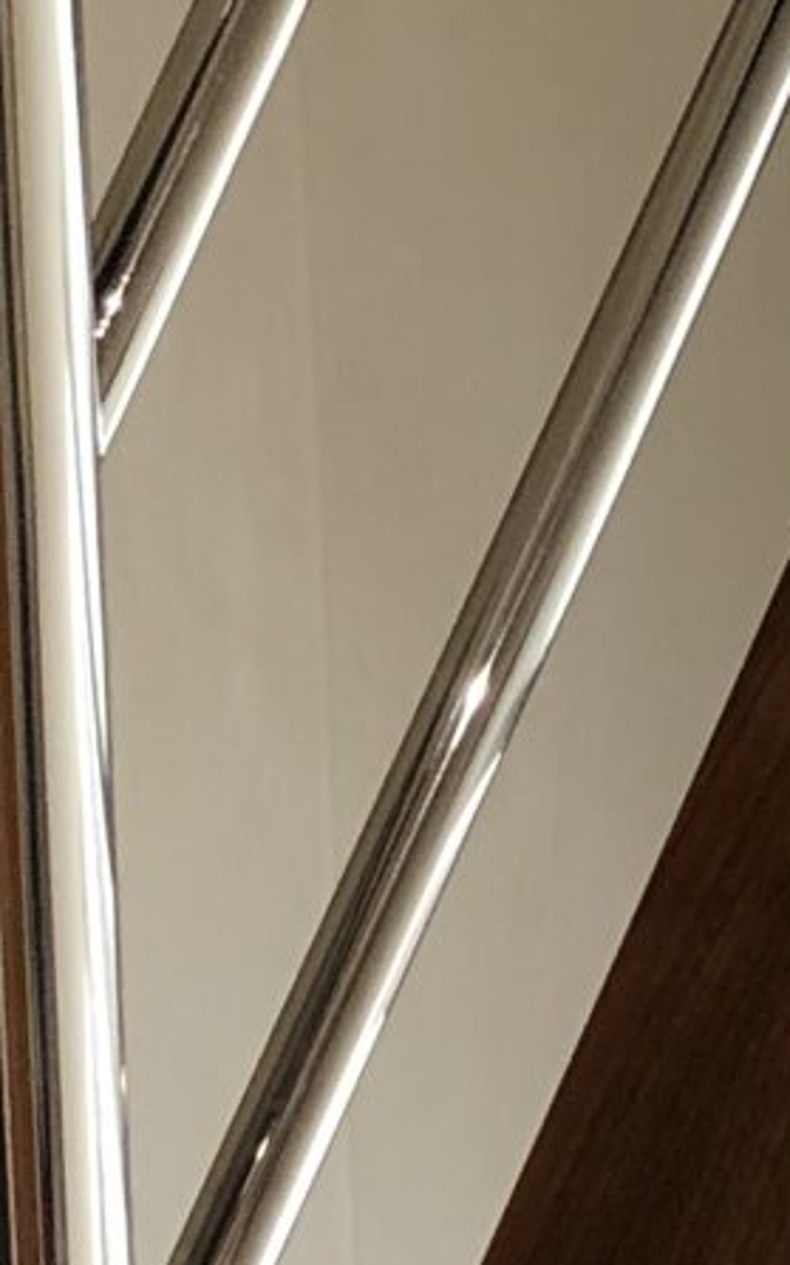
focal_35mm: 170
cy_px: -504
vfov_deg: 11.9
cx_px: 694
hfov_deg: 7.7
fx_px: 5862
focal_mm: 4
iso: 50
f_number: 1.8
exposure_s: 1/16
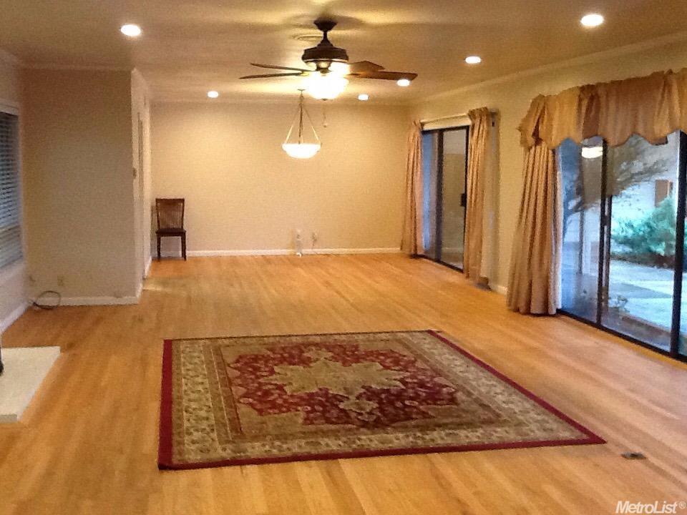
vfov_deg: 32.9
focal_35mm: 44
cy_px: 258
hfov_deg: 42.9
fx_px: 873
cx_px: 344
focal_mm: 2.03
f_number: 2.4
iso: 200
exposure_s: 1/30
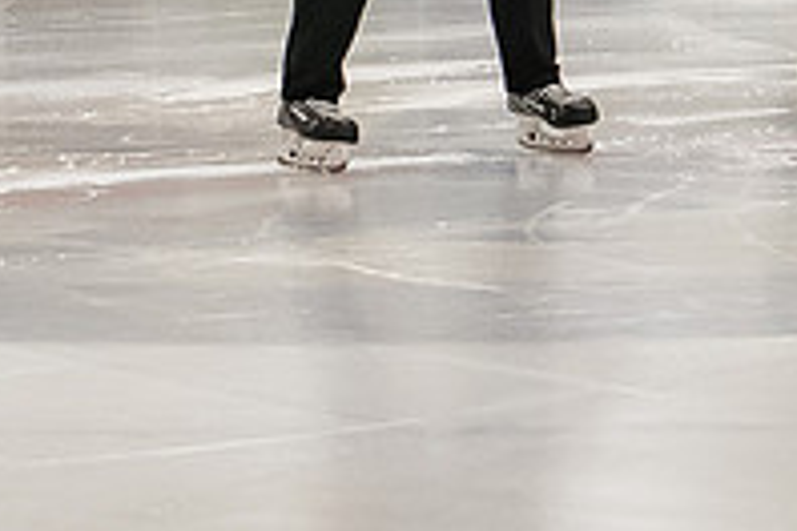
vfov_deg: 4.3
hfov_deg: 6.5
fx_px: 6995
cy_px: -313
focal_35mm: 316
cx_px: 478
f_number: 4.5
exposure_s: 1/200
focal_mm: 45
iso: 2500
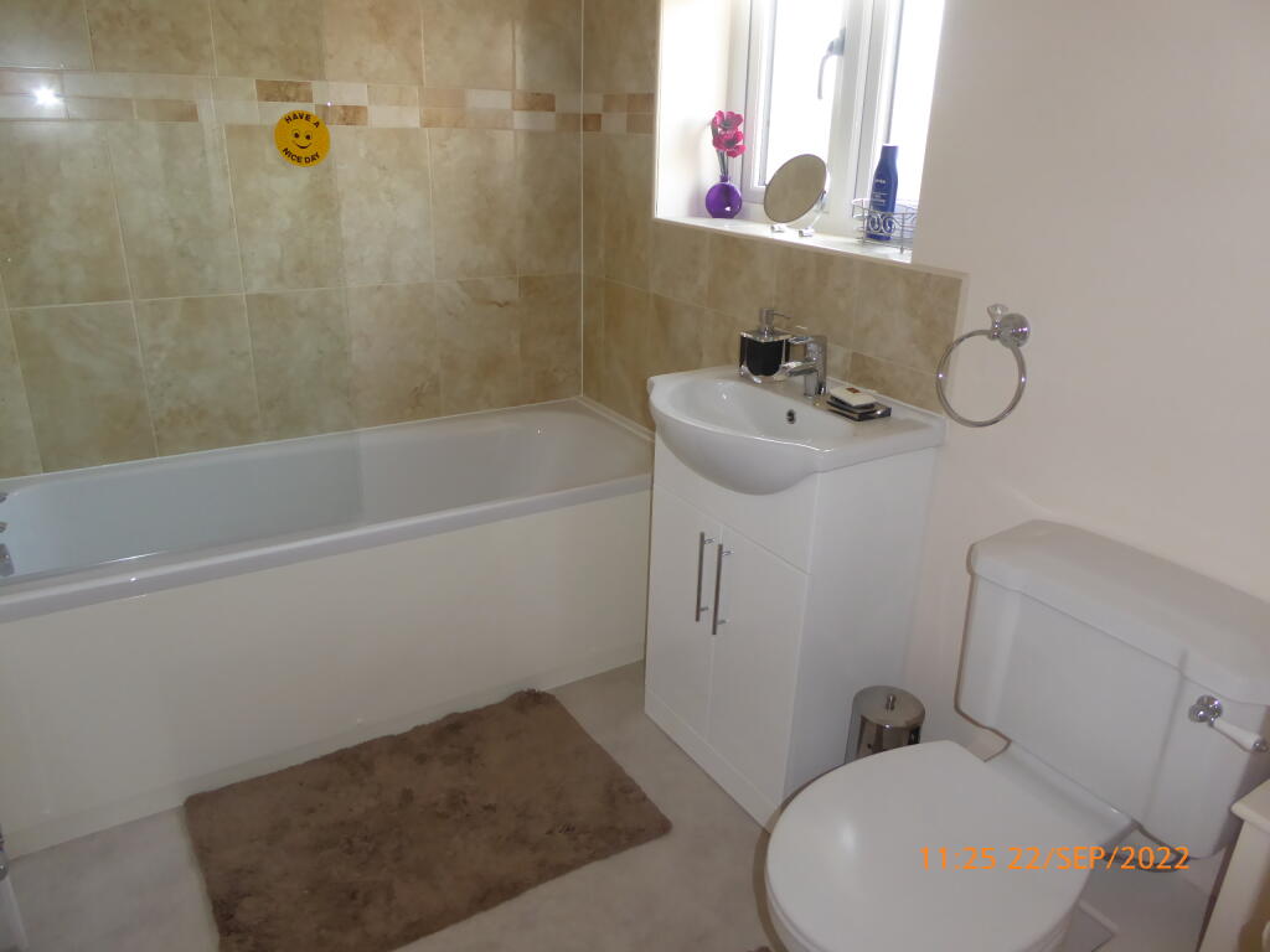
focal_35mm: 25
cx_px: 635
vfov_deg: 54.9
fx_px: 917
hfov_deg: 69.4
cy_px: 476
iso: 320
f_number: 3.3
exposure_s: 1/60
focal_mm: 4.3
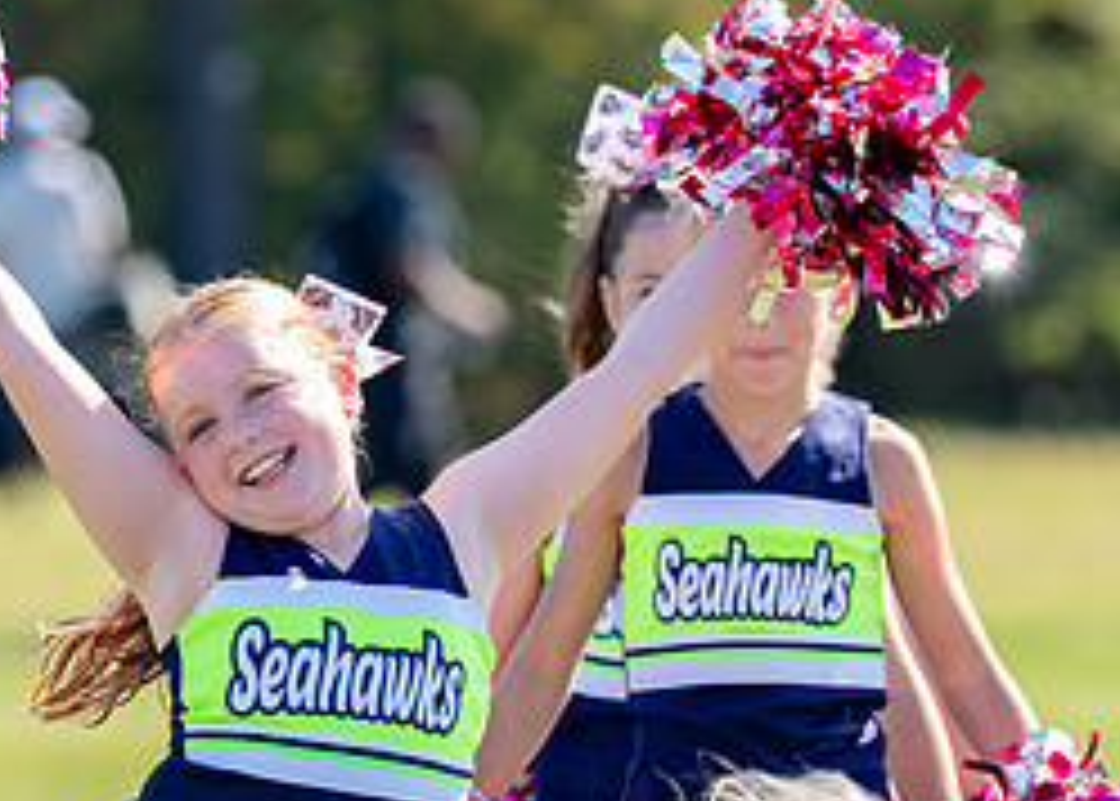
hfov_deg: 4.0
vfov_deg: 2.8
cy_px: 522
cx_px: 377
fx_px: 16195
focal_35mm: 509
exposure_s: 1/2000
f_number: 2.8
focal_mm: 164
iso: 200
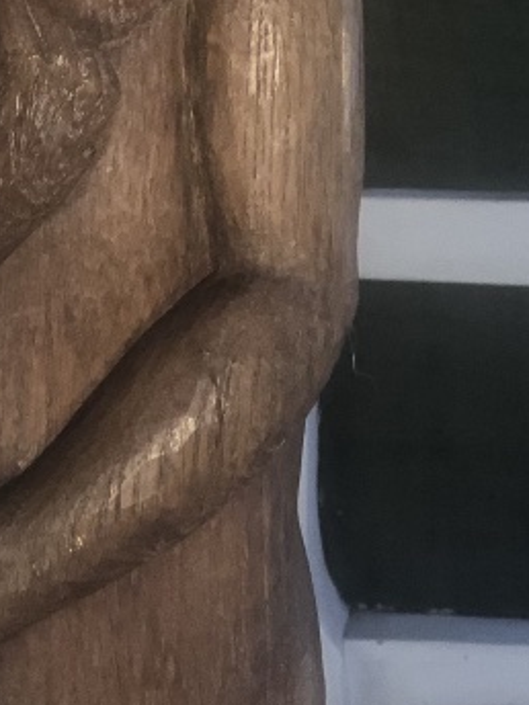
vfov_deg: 9.9
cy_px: 78
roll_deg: +3.4
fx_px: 4055
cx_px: -51
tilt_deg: -8.7
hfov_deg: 7.4
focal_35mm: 199
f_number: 2.8
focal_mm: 6.6
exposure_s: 1/100
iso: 250
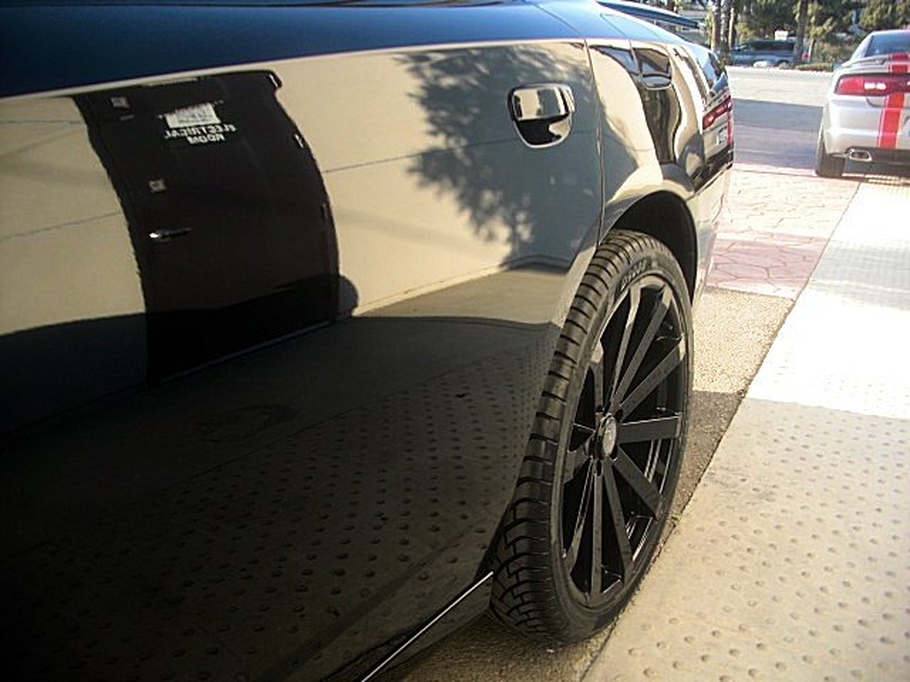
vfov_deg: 39.7
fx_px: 946
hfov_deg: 51.4
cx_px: 455
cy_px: 341
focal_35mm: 36
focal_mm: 6.3
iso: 50
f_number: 2.8
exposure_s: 1/125
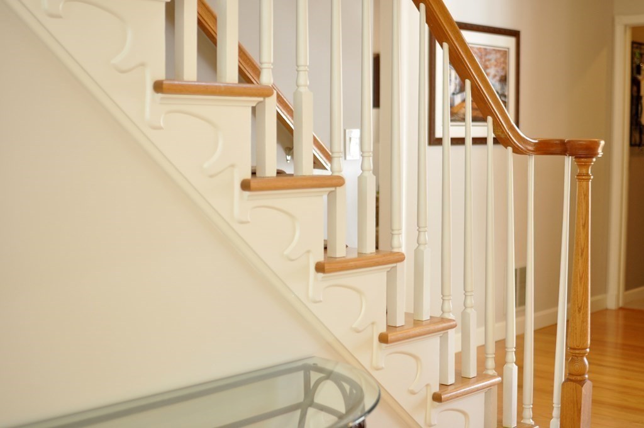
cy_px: 214
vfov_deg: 25.7
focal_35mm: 52
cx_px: 322
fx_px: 938
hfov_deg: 37.9
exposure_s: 1/80
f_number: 2.5
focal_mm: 35
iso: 400
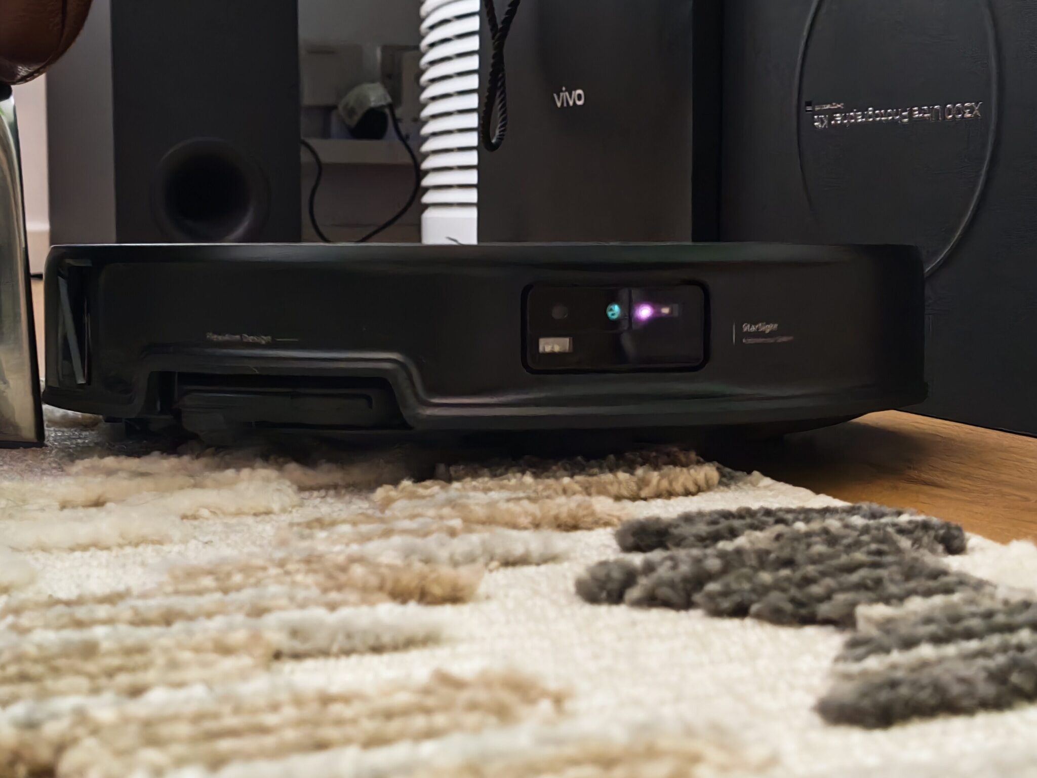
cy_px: 389
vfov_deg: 31.5
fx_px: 1378
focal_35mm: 46
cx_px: 518
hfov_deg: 41.2
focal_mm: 5.4
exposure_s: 1/25
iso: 800
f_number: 1.6
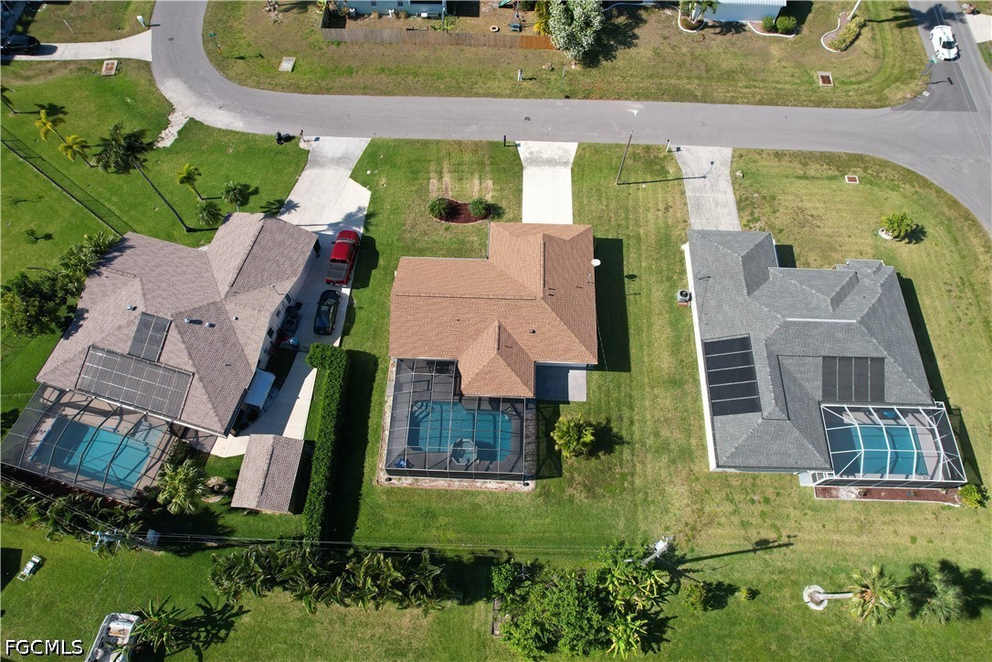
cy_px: 331
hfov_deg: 78.6
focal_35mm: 22
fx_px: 606
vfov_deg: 57.2
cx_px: 496
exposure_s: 1/1250
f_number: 2.8
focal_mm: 8.38
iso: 100
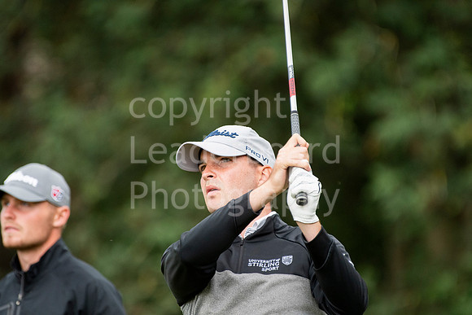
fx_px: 9835
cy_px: 158
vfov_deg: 1.8
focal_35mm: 750
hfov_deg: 2.7
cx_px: 236
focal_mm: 500
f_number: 5.6
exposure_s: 1/1250
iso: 1000
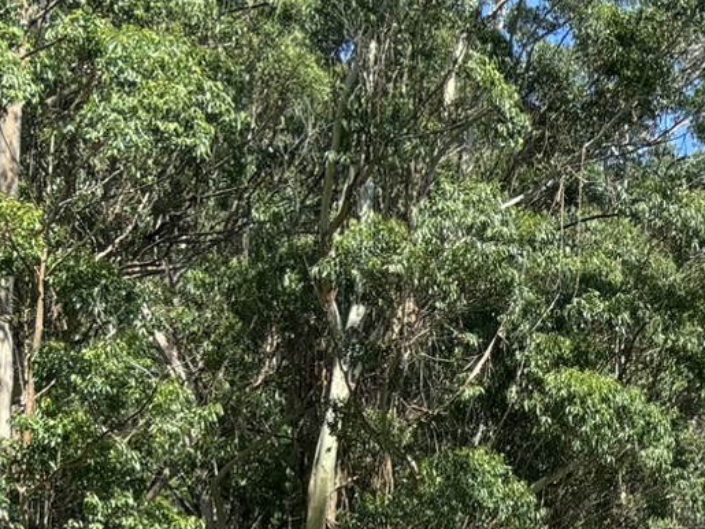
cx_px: 1292
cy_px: 821
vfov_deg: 13.7
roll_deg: -0.4
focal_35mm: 101
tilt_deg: +3.8
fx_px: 2057
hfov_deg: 16.2
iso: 50
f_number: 1.6
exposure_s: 1/1616
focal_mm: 5.96
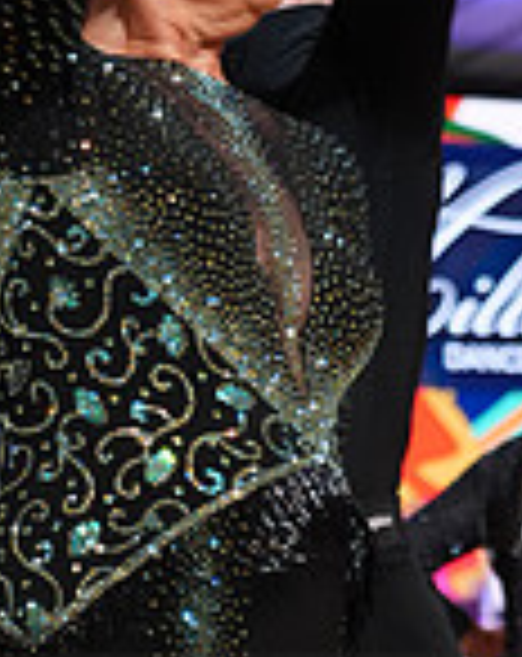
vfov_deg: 10.2
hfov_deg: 8.2
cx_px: 290
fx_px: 3626
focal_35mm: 187
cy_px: 806
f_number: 4
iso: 2000
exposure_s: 1/200
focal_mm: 50
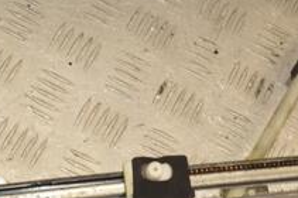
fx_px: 777
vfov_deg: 14.5
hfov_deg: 21.4
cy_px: 137
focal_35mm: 94
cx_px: 247
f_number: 9
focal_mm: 22
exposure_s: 1/200
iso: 800
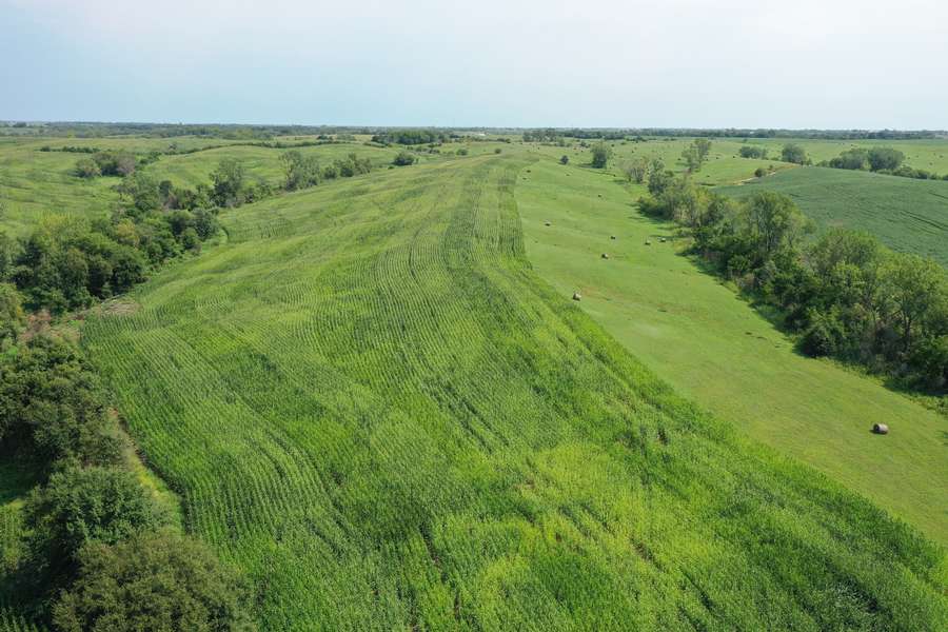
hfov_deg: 65.5
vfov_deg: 46.4
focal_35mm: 28
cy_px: 316
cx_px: 474
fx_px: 737
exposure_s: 1/400
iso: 100
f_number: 5.6
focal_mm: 10.26
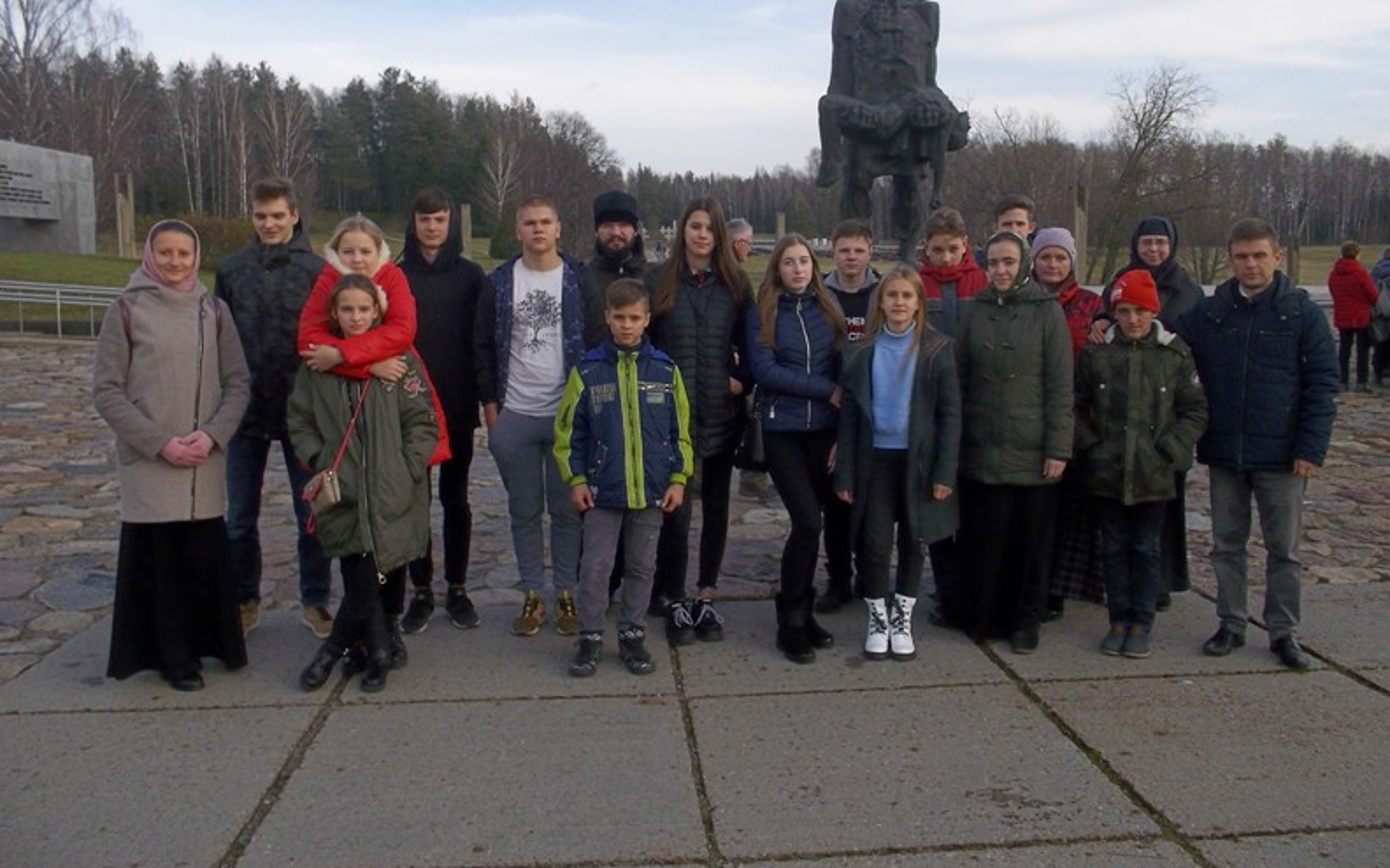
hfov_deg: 61.2
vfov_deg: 40.4
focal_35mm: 31
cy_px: 345
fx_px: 1174
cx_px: 697
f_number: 3.3
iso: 80
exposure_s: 1/500
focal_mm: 4.1
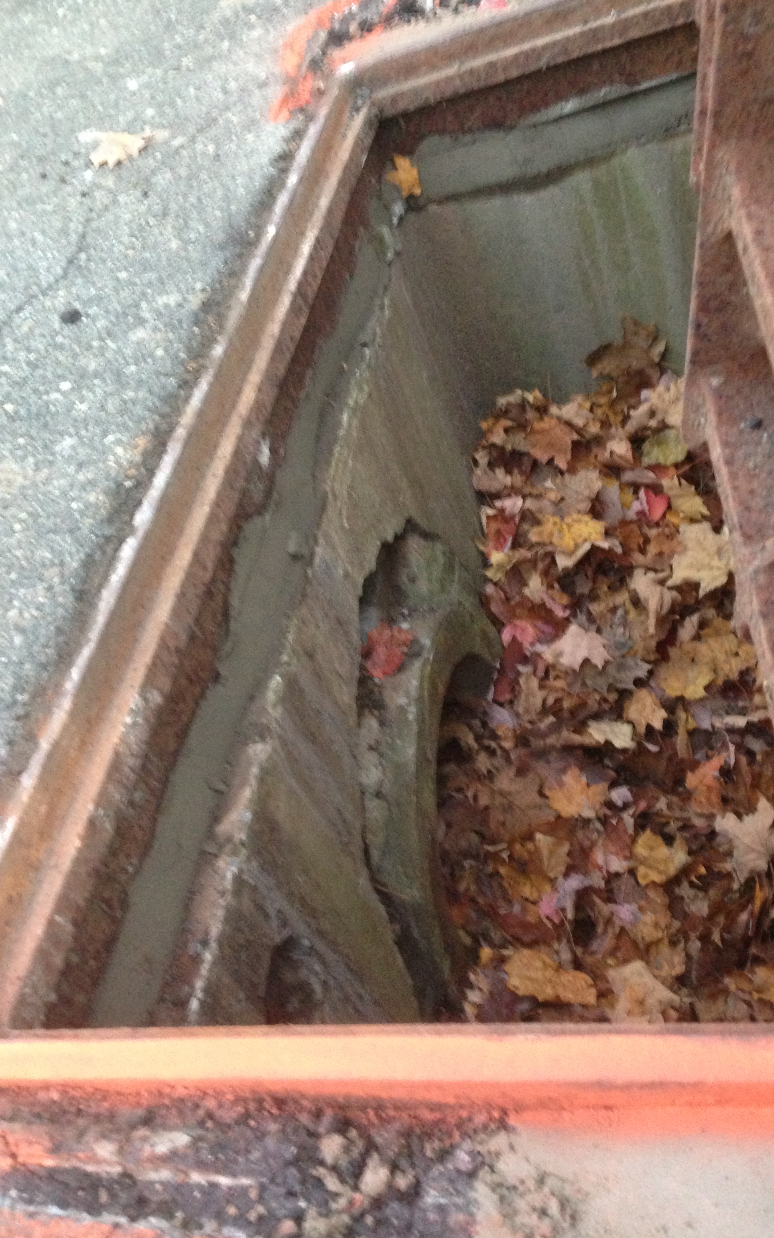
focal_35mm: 37
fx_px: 1249
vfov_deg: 52.7
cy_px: 597
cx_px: 396
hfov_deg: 34.4
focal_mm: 4.13
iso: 400
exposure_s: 1/15
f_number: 2.4
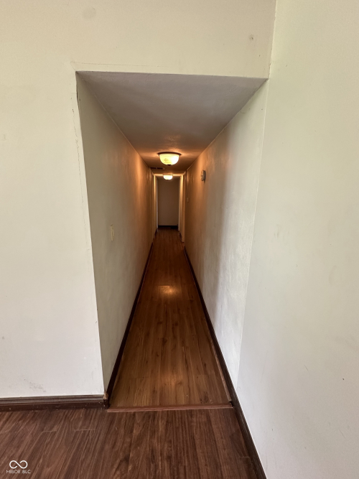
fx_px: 194
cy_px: 240
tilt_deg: -13.8
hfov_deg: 85.7
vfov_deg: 102.1
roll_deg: -1.8
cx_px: 180
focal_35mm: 14
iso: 320
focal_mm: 2.22
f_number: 2.2
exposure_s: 1/60
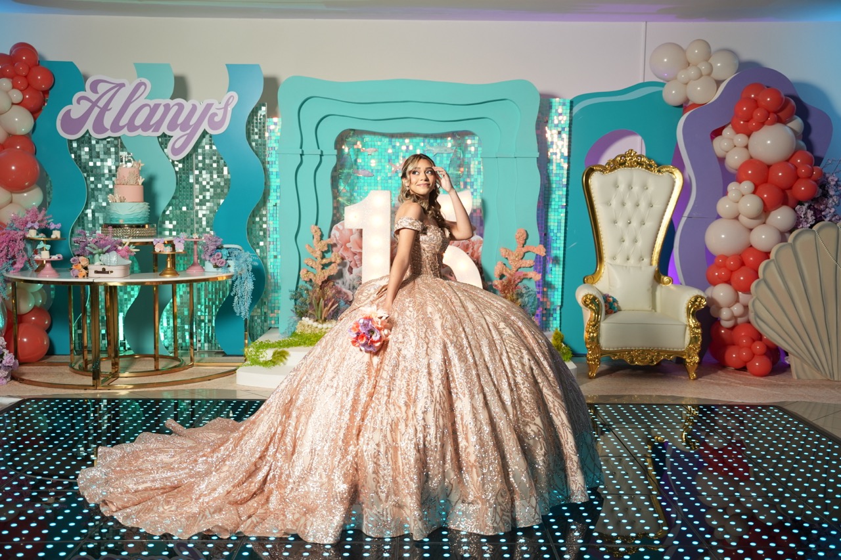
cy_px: 280
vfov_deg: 33.9
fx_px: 920
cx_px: 420
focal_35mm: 39
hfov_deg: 49.1
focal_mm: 39.4
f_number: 2.8
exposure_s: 1/100
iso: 500
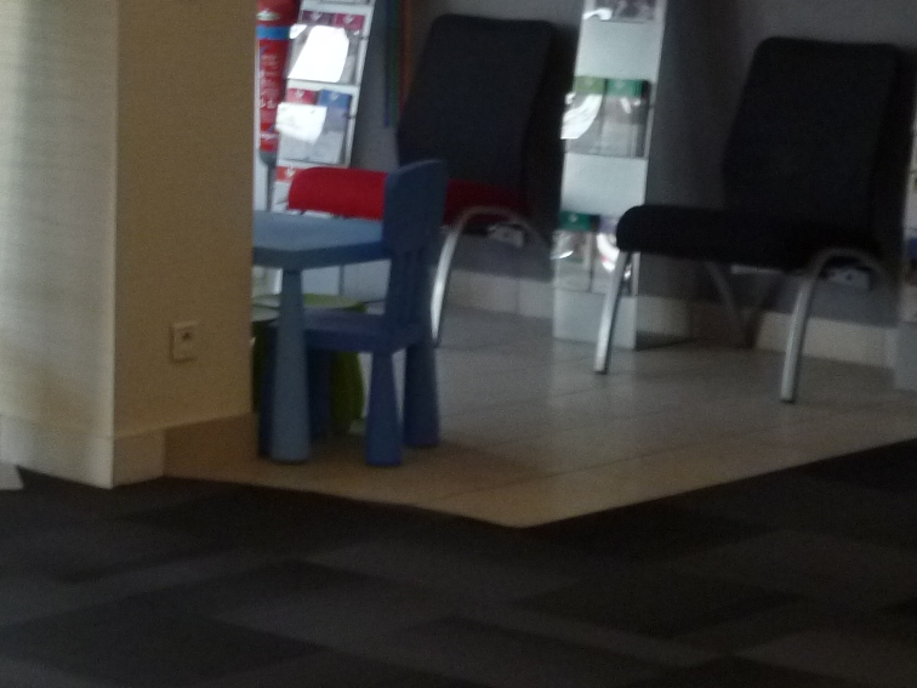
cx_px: 7
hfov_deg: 14.9
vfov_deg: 11.2
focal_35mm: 130
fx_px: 3444
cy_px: -136
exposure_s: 1/80
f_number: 4
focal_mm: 8.6
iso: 320
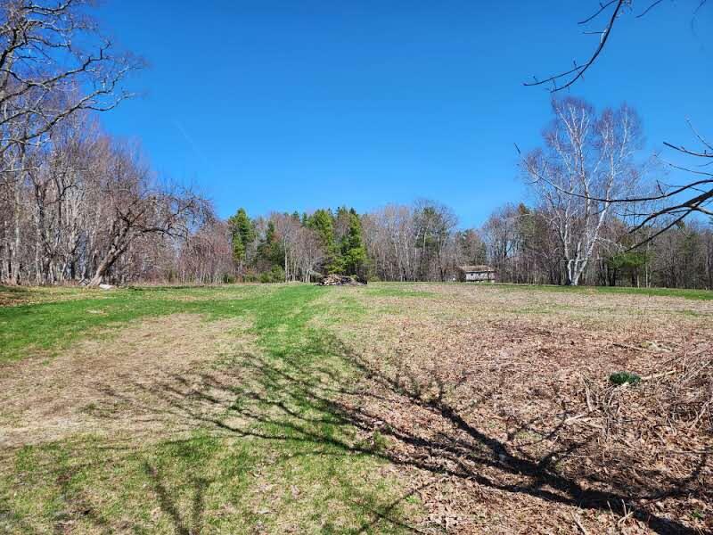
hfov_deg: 73.9
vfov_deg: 58.9
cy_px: 268
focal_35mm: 23
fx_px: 474
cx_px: 356
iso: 12
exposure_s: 1/897
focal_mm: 6.4
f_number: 1.8
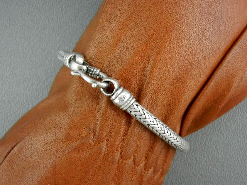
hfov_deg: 32.7
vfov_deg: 24.8
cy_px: 92
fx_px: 421
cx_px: 124
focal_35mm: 59
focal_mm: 10.6
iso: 200
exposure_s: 1/3.7
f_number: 4
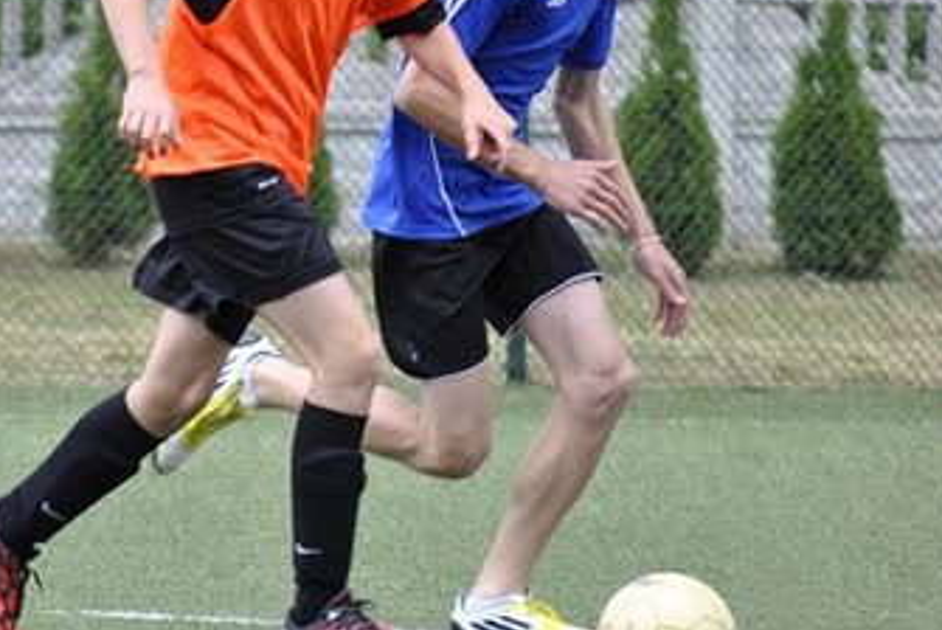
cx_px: 273
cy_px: 165
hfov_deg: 5.2
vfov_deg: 3.5
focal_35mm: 393
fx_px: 10291
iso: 640
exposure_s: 1/500
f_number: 5
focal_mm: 135
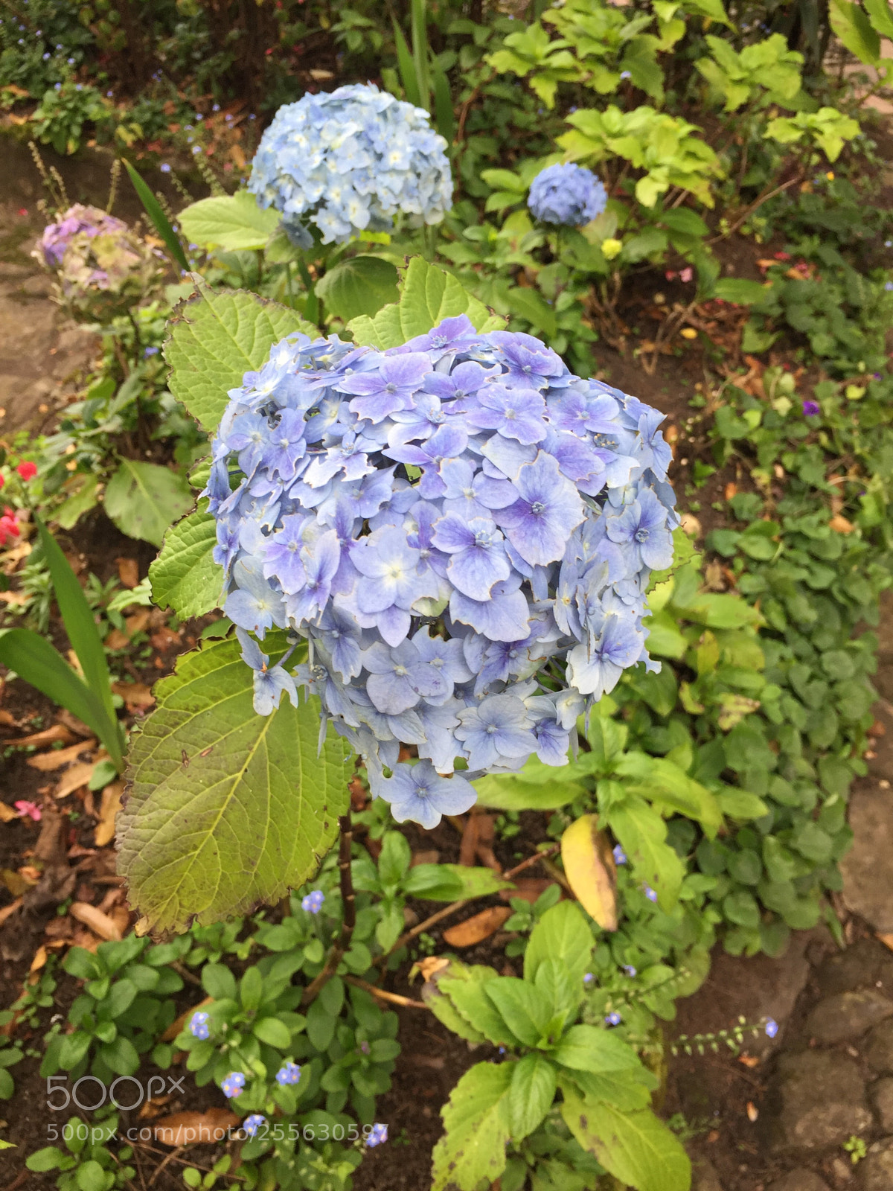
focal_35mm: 29
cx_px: 446
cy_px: 596
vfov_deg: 61.7
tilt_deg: -41.4
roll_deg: +1.9
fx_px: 997
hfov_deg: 48.2
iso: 32
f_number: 2.2
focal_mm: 4.15
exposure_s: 1/120
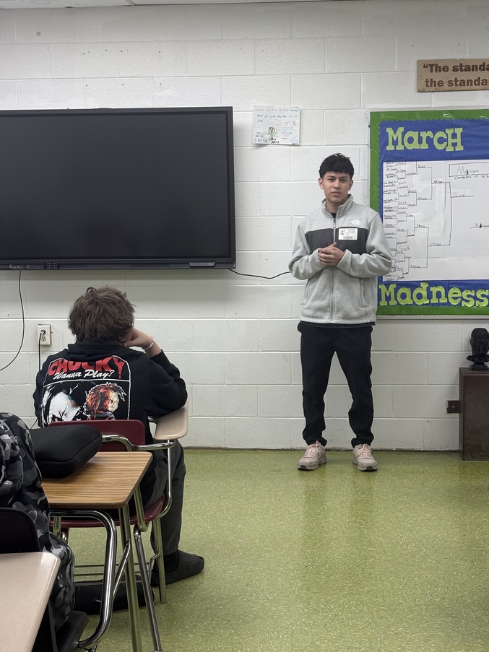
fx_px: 1112
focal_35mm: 59
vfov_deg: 32.7
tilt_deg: -7.5
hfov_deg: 24.8
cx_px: 263
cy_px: 352
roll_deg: +0.6
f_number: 1.6
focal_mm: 5.96
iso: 50
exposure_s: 1/120
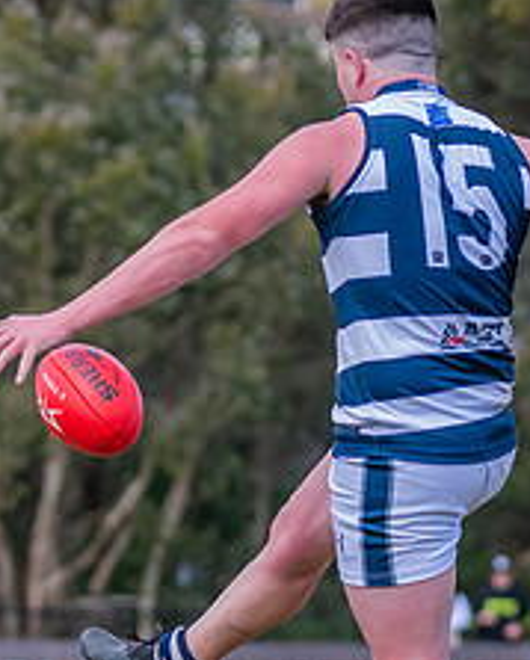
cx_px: 239
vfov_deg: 3.3
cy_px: 412
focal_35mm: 589
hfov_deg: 2.6
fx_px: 11525
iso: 800
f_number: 5.6
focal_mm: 170
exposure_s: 1/2000
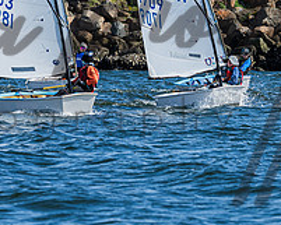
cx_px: 171
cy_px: 13
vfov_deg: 3.0
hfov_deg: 3.7
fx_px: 4302
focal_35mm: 517
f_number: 8
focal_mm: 180
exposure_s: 1/1000
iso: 320
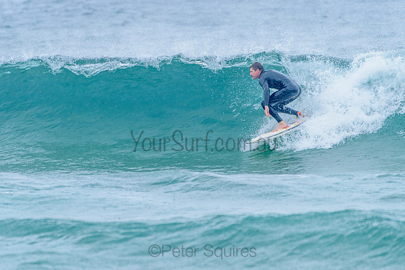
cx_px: 194
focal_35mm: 628
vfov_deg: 2.2
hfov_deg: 3.3
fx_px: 7064
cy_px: 132
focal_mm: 500
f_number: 5.6
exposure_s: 1/2000
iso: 800
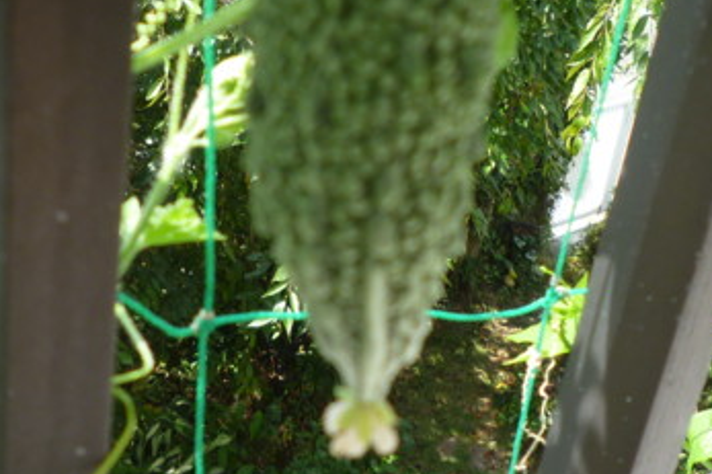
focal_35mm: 60
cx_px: 382
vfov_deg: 22.6
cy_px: 197
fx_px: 1186
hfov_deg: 33.4
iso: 80
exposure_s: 1/200
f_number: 2.8
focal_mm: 4.4
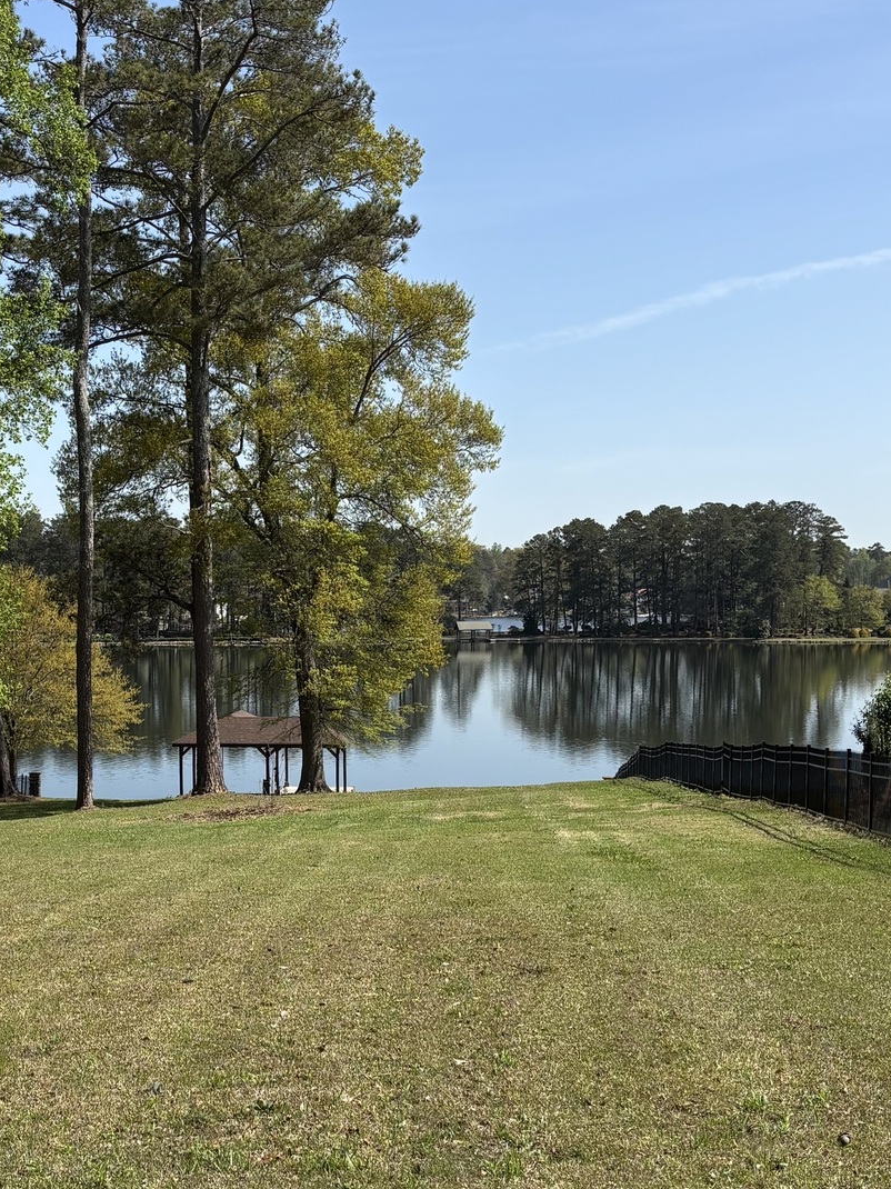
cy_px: 762
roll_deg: -0.1
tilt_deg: -5.6
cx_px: 171
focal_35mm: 56
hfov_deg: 25.6
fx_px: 1923
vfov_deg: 34.1
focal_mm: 5.96
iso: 50
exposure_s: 1/2933
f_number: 1.6
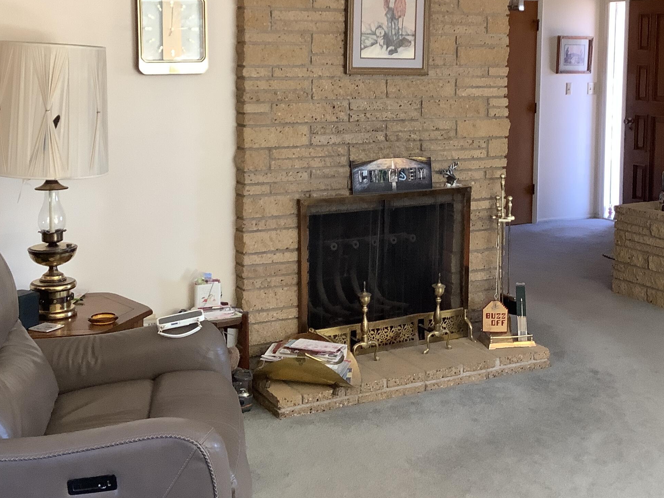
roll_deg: -0.2
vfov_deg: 29.8
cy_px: 130
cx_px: 352
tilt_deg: -6.2
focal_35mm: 48
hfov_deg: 39.6
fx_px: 921
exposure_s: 1/60
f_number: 2.4
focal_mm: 3.3
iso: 100
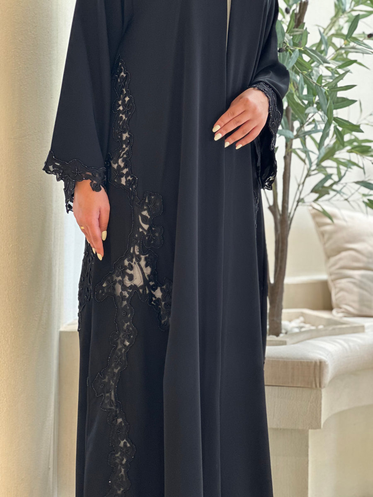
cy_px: 248
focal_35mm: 77
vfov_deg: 25.3
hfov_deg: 19.1
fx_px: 1106
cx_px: 186
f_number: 2.8
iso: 125
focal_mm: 9
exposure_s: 1/33
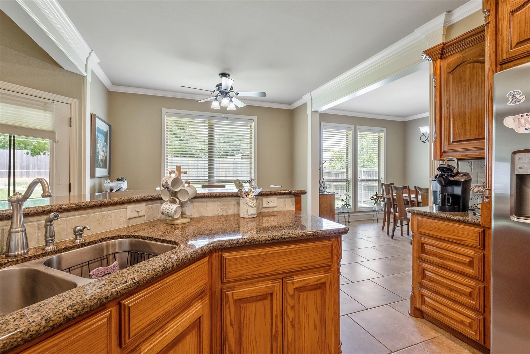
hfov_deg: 96.7
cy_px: 177
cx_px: 265
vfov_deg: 73.7
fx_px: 236
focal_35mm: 16
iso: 800
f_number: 8
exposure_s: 1/20
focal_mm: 16
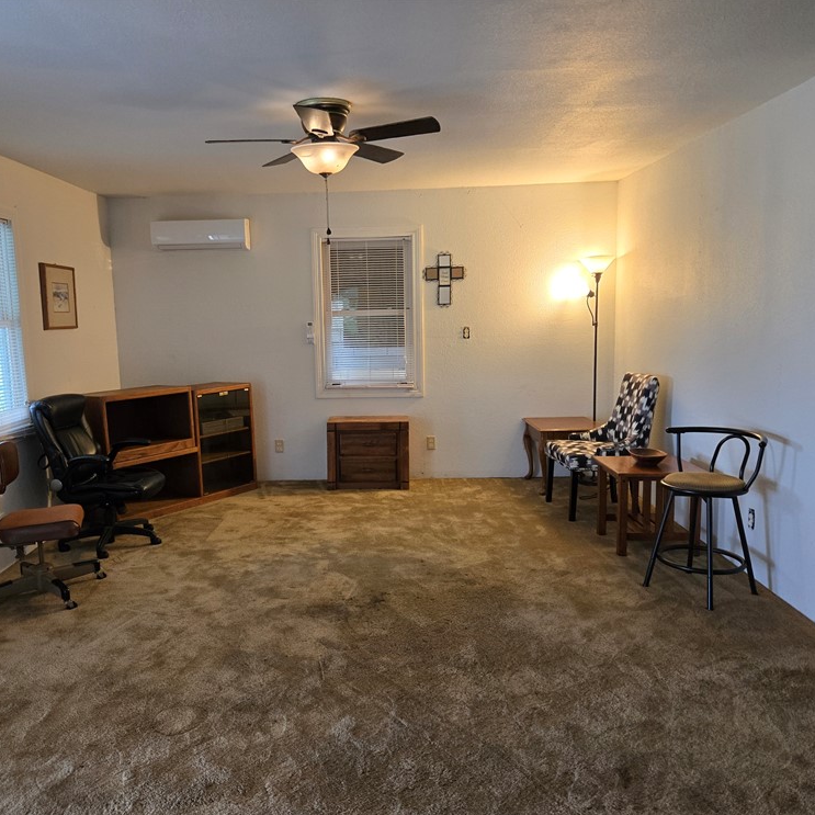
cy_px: 417
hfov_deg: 57.0
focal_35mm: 28
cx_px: 344
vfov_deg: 57.3
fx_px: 746
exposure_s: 1/120
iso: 320
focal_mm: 5.4
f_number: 1.8
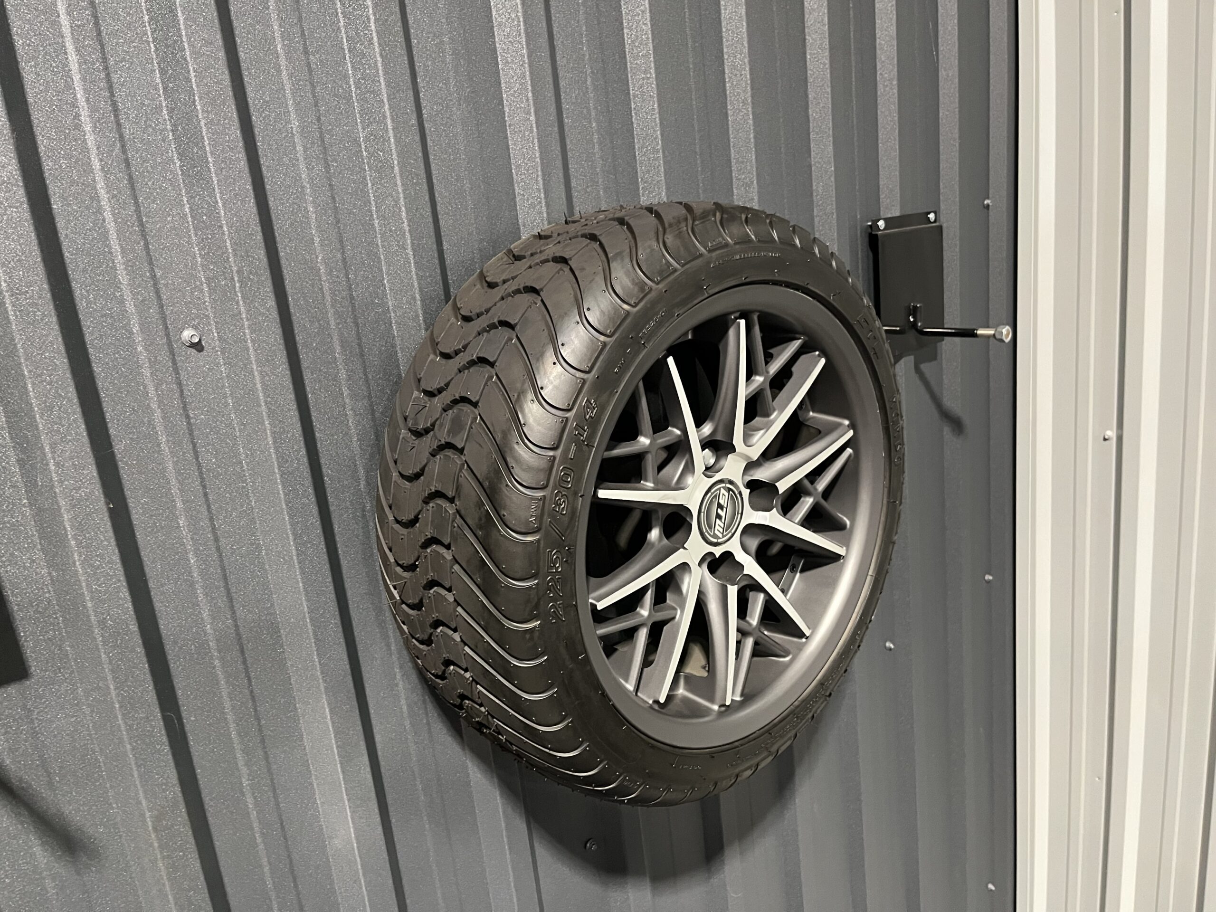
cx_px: 608
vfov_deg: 53.1
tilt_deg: -14.6
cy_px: 456
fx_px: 913
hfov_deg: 67.3
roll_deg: +7.0
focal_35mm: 26
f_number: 1.6
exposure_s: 1/40
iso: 500
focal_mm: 5.1
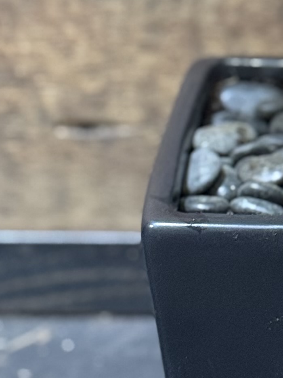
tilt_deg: -16.2
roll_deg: -0.6
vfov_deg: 9.4
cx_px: 404
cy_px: -67
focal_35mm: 207
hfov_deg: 7.1
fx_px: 2257
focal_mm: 6.76
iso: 400
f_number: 1.78
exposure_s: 1/40
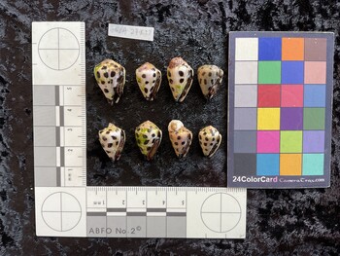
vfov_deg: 48.3
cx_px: 170
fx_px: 285
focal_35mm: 29
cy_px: 128
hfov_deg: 61.6
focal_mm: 3
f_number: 1.8
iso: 64
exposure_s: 1/120
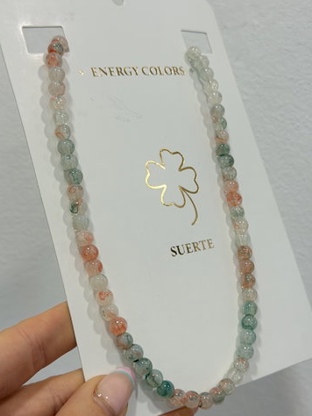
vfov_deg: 35.5
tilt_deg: -5.8
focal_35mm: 54
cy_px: 215
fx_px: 648
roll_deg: +2.0
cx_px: 167
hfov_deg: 27.1
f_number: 1.78
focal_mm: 6.76
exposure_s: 1/50
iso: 50
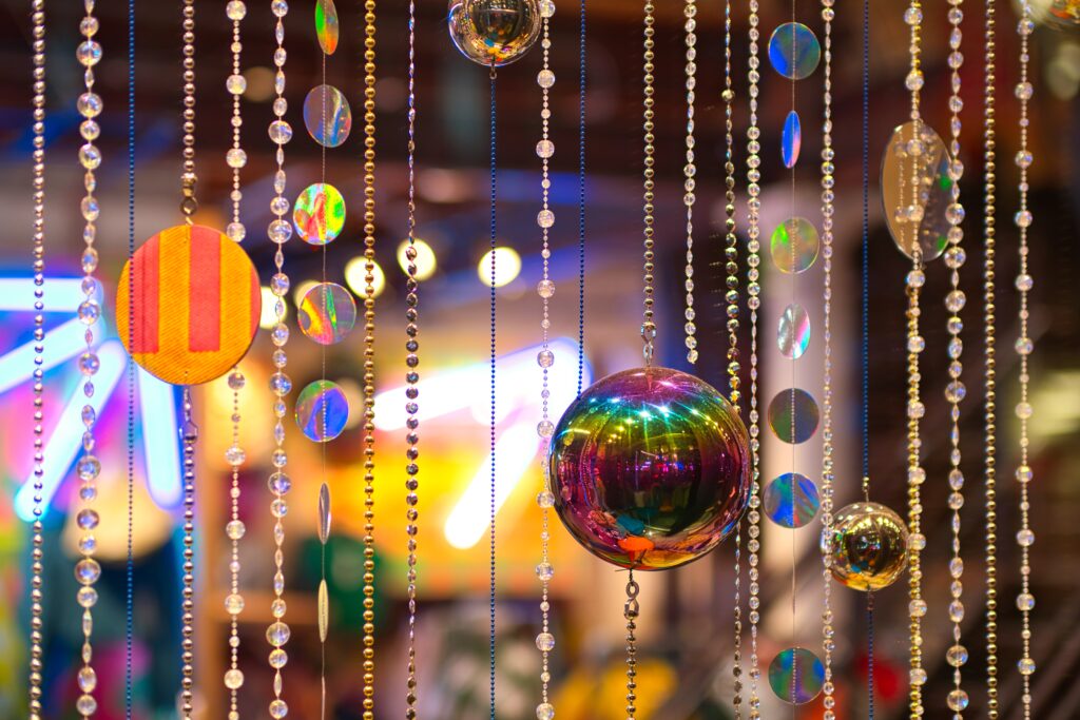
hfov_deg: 27.0
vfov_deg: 18.2
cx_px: 540
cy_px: 360
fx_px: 2250
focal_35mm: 75
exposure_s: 1/170
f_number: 1.4
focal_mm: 50
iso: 160
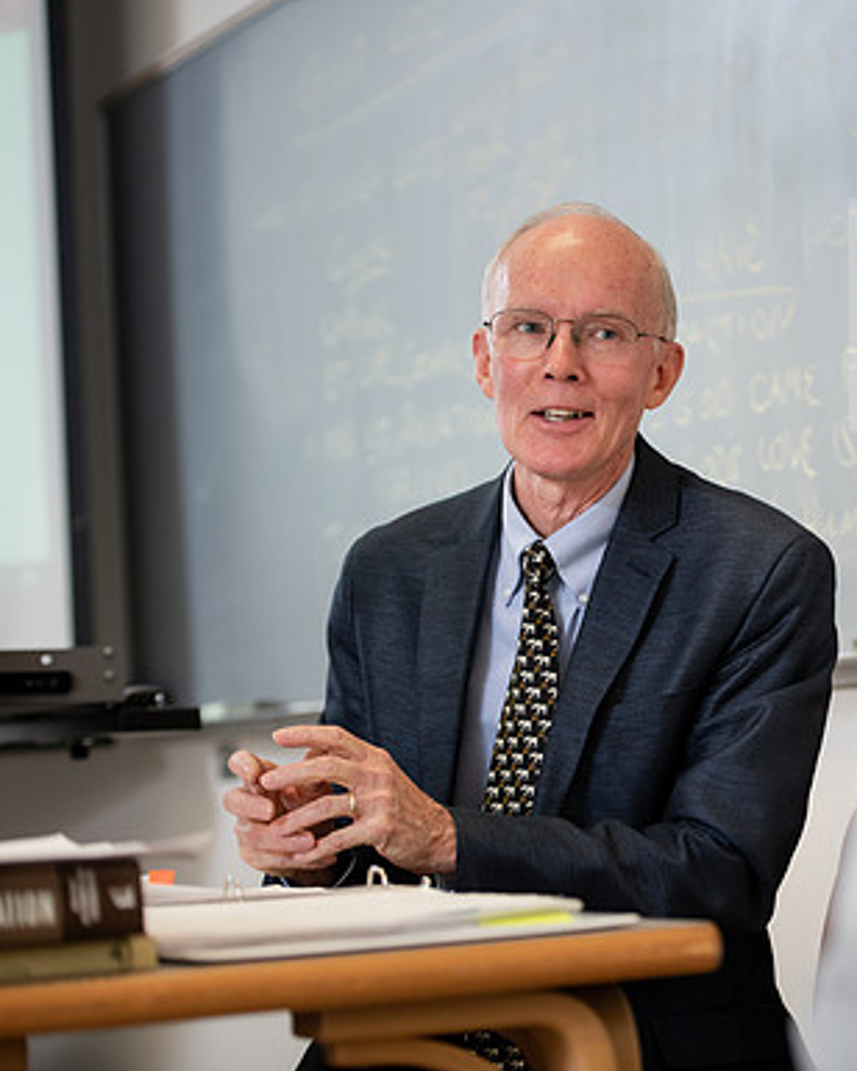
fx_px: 3139
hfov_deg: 15.4
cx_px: 765
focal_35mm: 99
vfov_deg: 19.4
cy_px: 536
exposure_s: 1/200
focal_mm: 70
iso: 800
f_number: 3.2
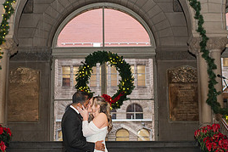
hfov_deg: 24.4
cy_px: 93
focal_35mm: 83
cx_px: 90
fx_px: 525
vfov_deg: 16.4
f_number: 3.5
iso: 1000
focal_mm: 35
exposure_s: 1/200
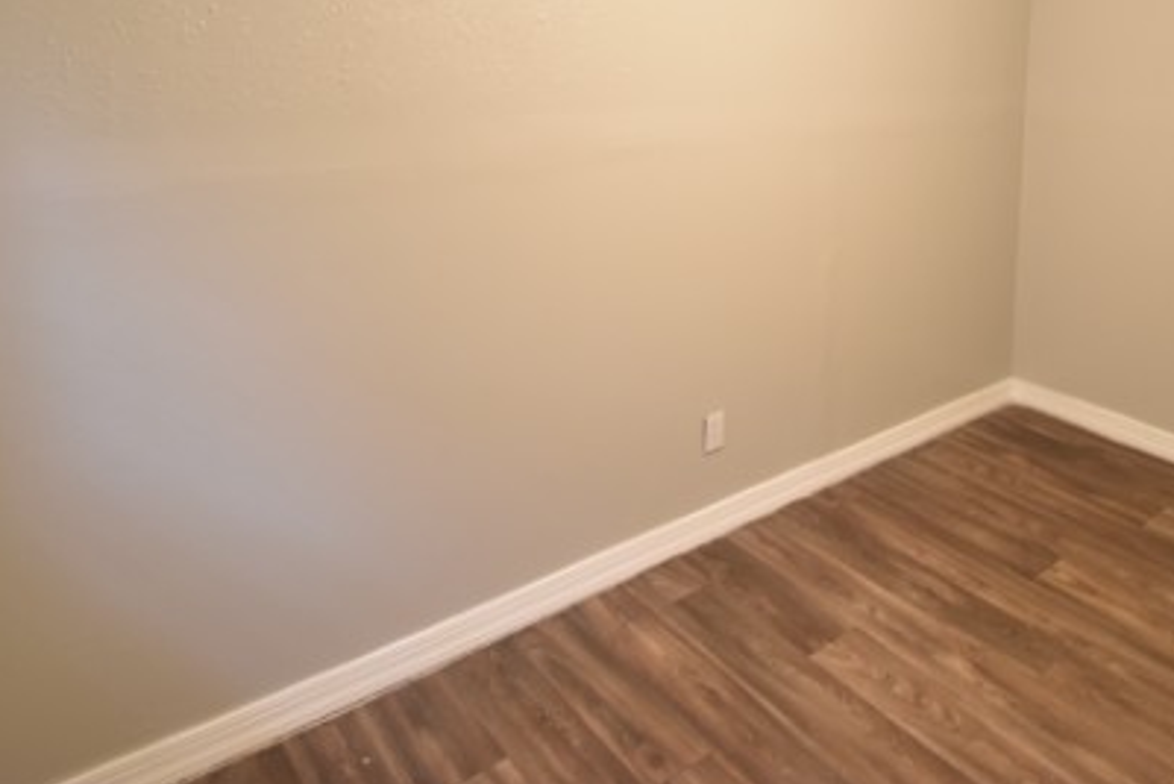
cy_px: 91
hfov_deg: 64.4
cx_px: 842
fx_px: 881
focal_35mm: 27
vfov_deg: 44.1
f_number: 3.5
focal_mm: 10
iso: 800
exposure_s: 1/15
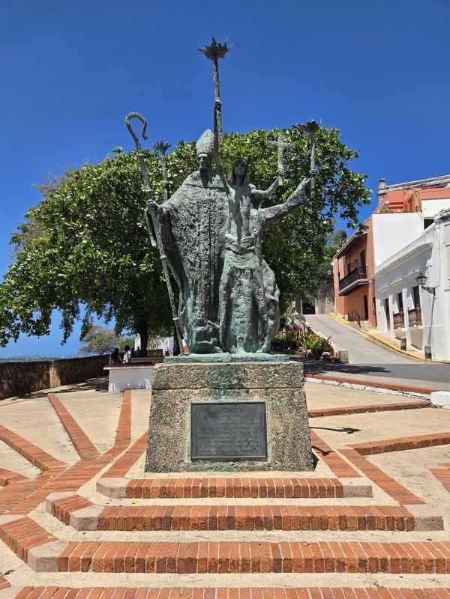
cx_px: 225
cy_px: 300
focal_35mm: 23
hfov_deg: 58.9
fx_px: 399
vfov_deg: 73.9
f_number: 1.8
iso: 25
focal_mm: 5.4
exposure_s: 1/2180
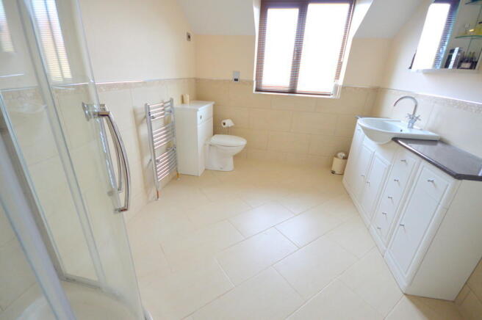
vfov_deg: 77.2
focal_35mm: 15
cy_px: 160
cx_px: 241
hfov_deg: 100.4
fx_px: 201
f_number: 4
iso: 800
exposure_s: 1/25
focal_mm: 10
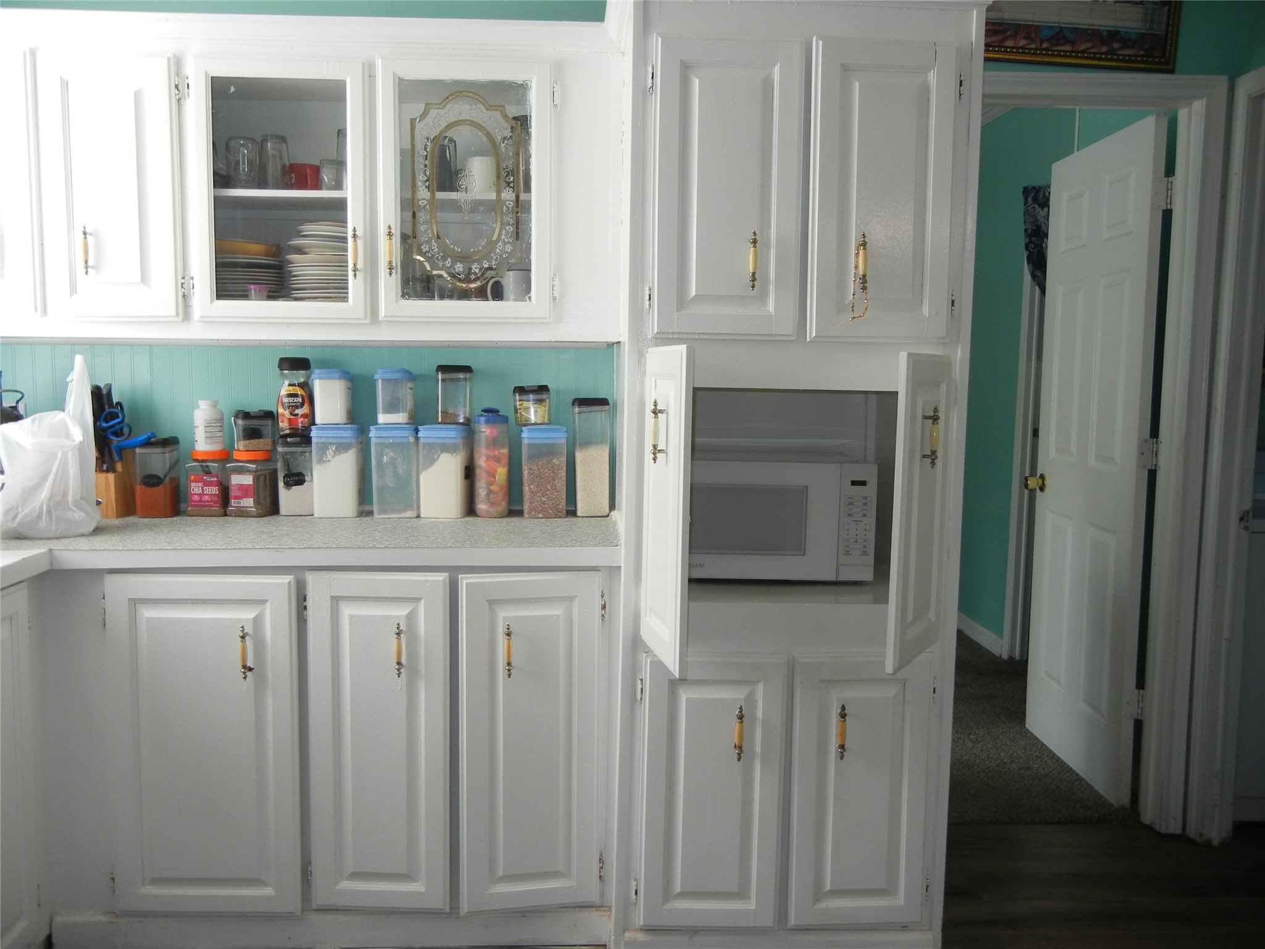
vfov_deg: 46.8
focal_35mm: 30
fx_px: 1096
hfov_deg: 60.0
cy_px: 474
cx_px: 632
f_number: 3.5
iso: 160
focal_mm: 5.4
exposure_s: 1/46
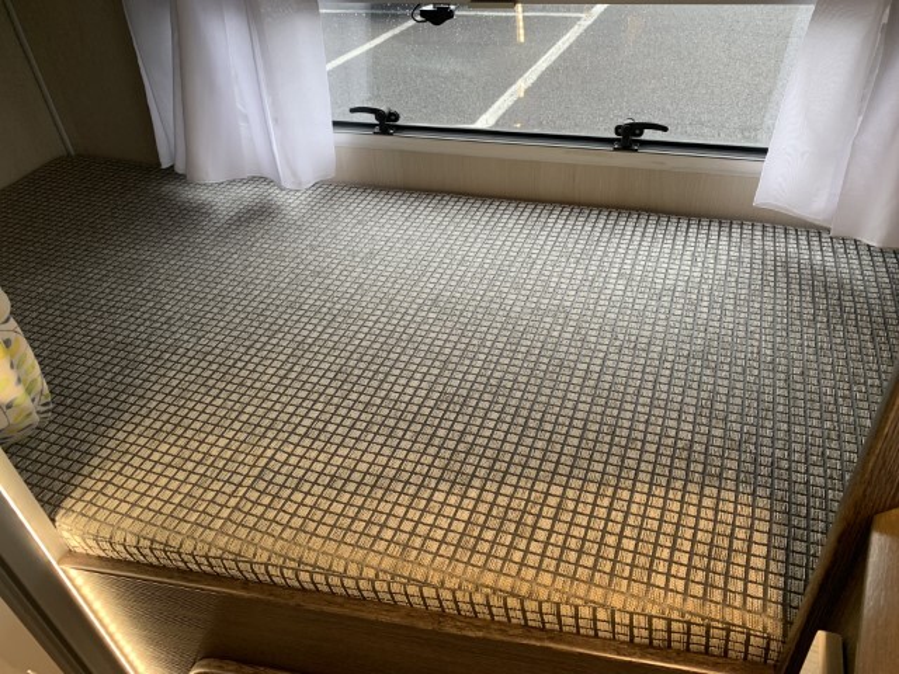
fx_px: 675
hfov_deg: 67.3
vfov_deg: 53.1
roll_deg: +2.5
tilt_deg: -36.4
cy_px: 337
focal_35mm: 26
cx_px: 450
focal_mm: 4.25
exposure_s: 1/85
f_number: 1.8
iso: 100
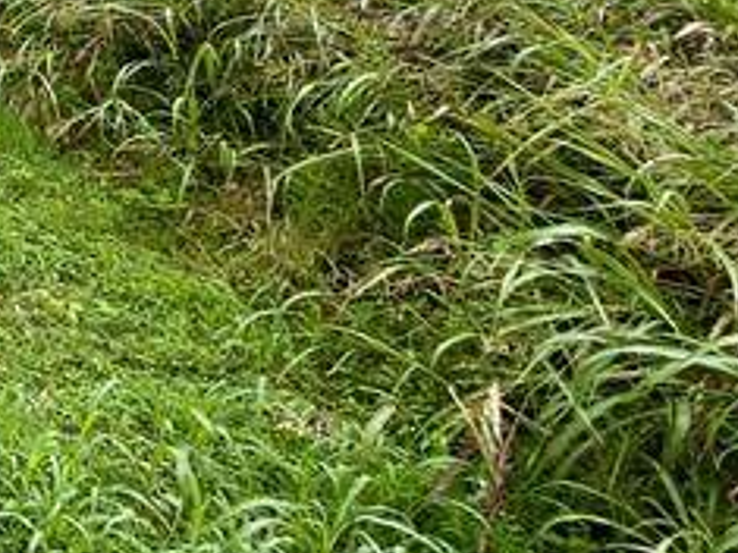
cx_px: -801
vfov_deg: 21.3
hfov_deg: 18.2
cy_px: -201
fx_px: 1300
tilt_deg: -9.0
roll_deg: -1.0
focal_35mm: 61
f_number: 2.2
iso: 25
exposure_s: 1/417
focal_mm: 2.22
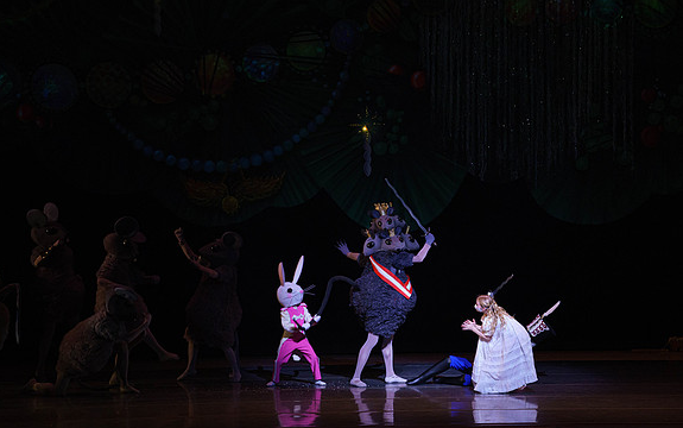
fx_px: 3483
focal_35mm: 187
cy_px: 229
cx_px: 340
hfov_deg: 11.2
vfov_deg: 7.0
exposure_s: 1/320
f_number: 9
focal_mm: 182
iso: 5000
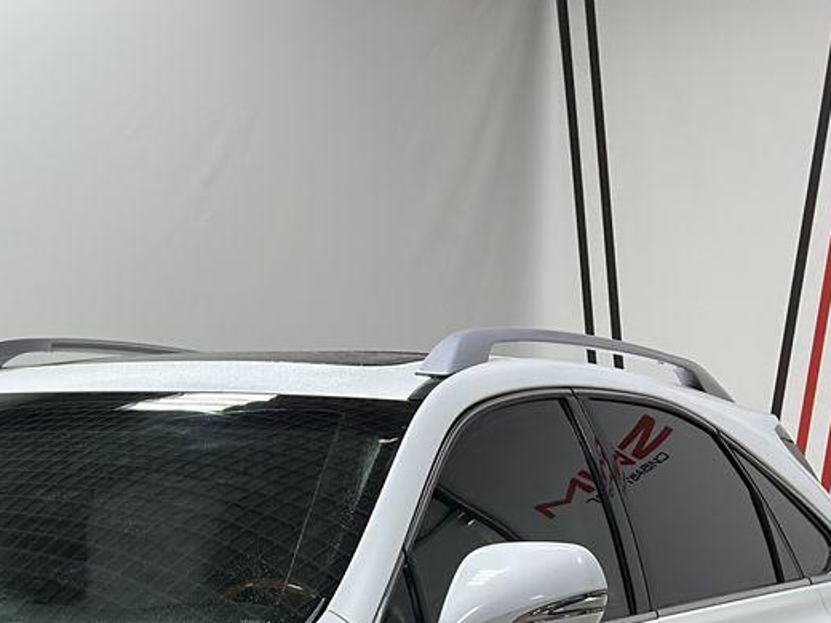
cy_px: 855
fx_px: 3193
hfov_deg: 14.6
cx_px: 21
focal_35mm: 133
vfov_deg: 10.8
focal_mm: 6.86
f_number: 1.78
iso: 64
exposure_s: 1/112
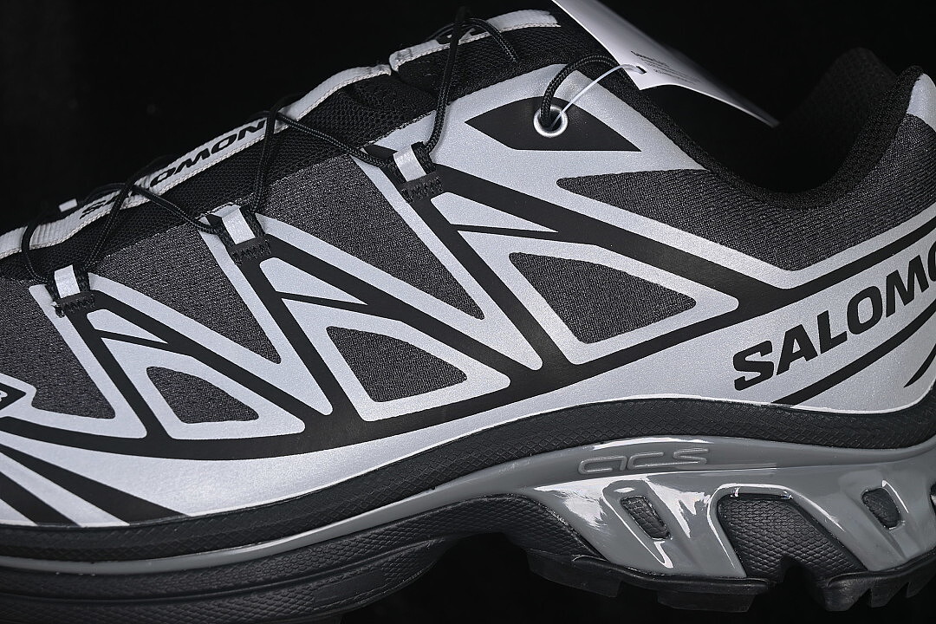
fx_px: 1950
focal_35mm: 75
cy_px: 312
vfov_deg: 18.2
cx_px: 468
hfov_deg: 27.0
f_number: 6.3
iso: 160
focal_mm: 50
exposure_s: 1/60
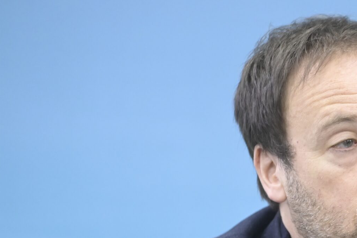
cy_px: 299
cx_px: 419
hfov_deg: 6.0
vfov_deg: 4.0
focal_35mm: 340
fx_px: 3371
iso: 5000
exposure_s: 1/323
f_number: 2.8
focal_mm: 135
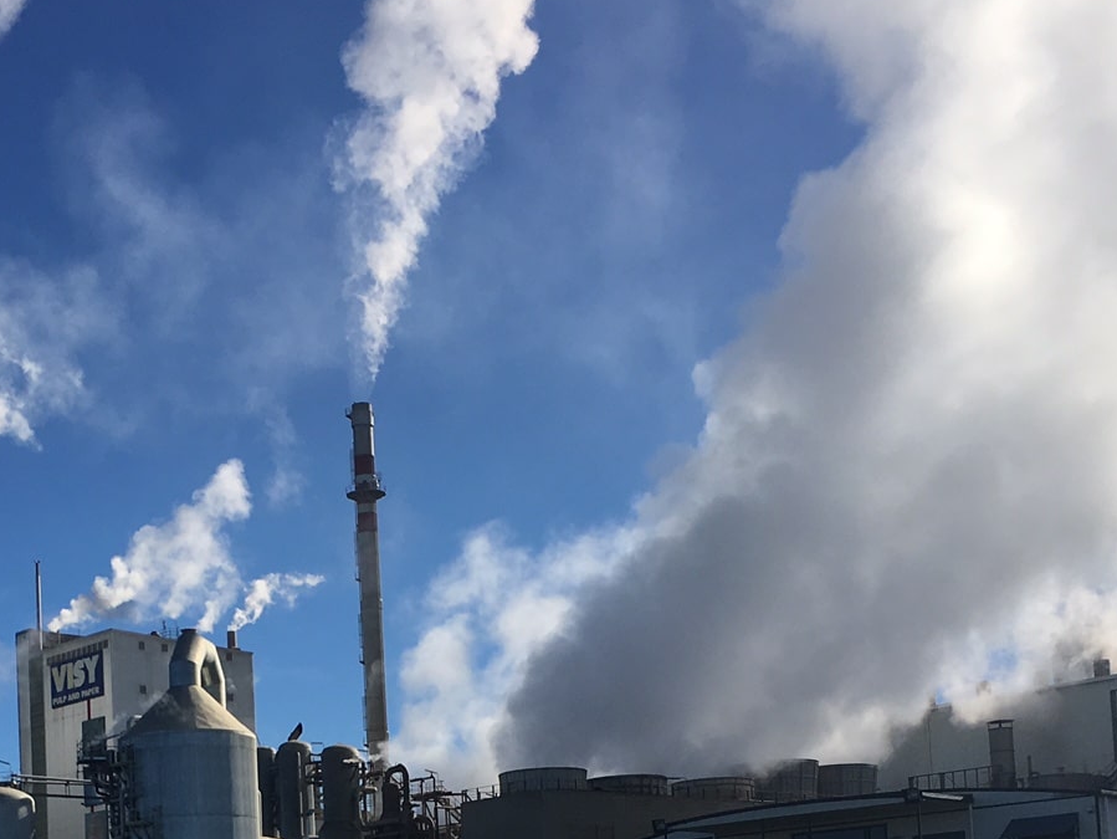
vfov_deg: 21.7
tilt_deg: +5.6
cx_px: 307
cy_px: 866
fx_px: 2098
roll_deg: +2.4
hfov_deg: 29.4
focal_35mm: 65
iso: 25
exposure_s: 1/2747
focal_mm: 4.15
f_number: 2.2
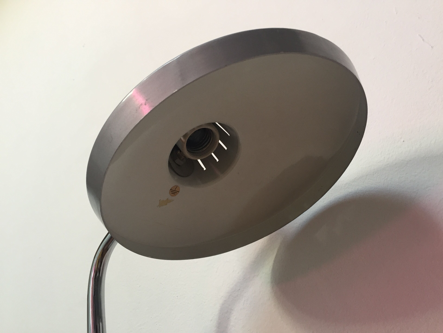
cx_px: 222
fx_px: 371
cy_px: 166
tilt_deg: +36.7
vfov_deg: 48.2
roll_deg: +23.7
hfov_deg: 61.7
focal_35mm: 29
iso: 125
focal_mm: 4.15
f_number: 2.2
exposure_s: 1/33
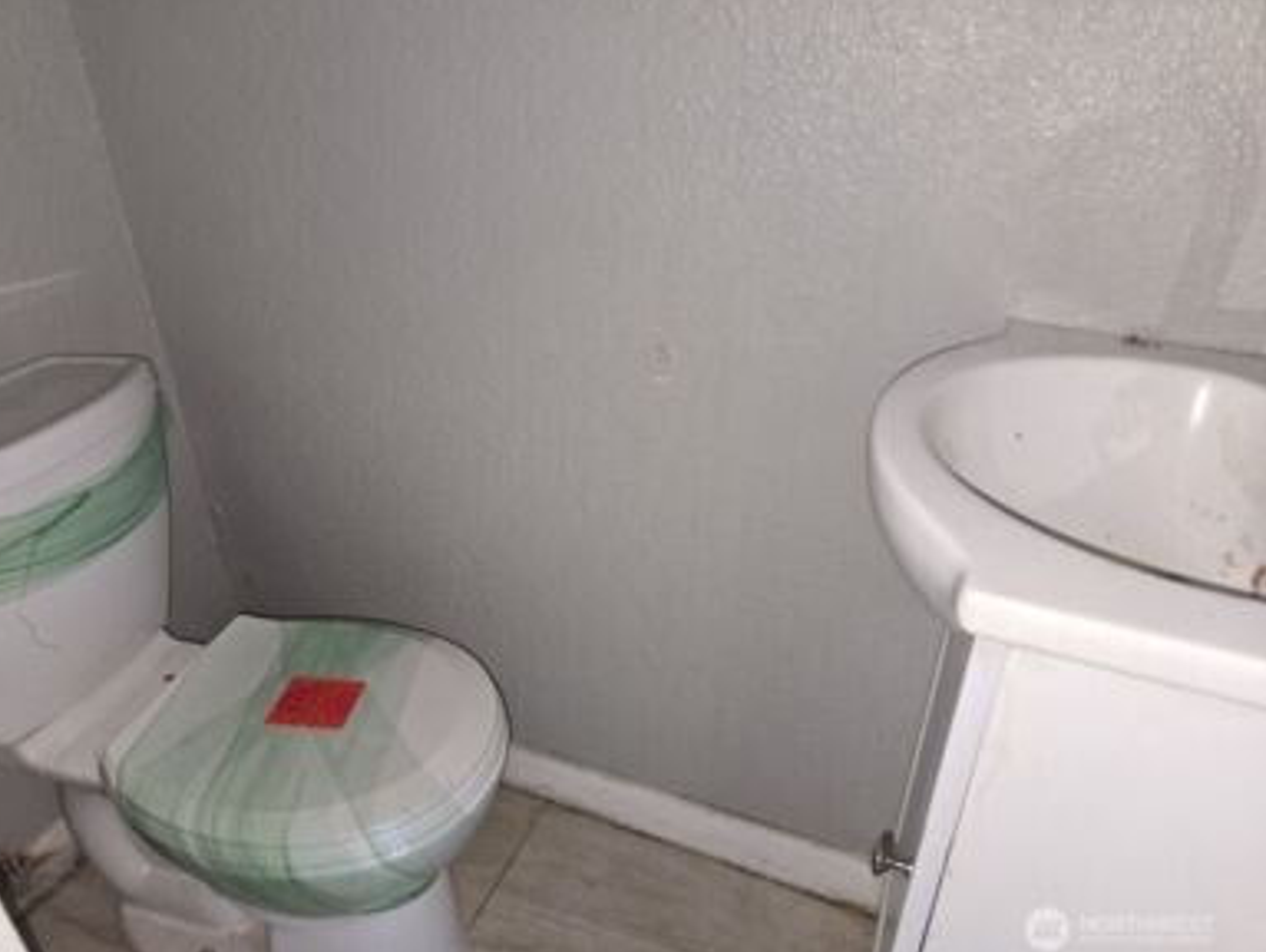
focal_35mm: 24
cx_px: 608
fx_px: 879
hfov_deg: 71.5
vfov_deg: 56.9
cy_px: 479
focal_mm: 5.4
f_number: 1.8
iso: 250
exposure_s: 1/12.5
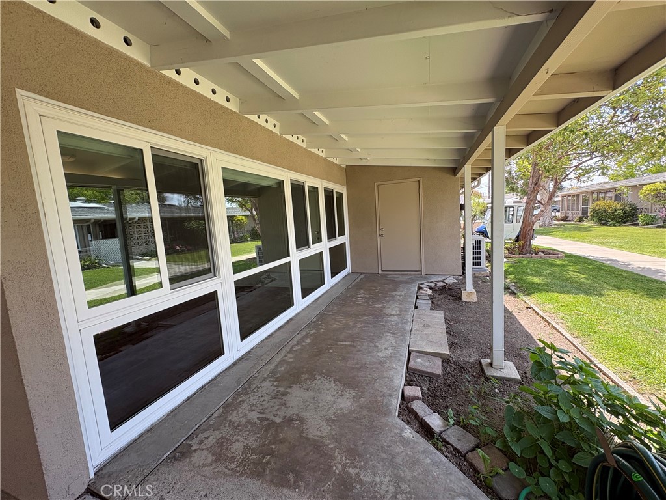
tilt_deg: -6.6
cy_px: 250
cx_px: 333
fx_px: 269
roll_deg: +4.2
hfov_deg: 102.1
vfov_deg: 85.7
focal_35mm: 14
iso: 50
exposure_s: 1/208
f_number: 2.2
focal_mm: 2.22
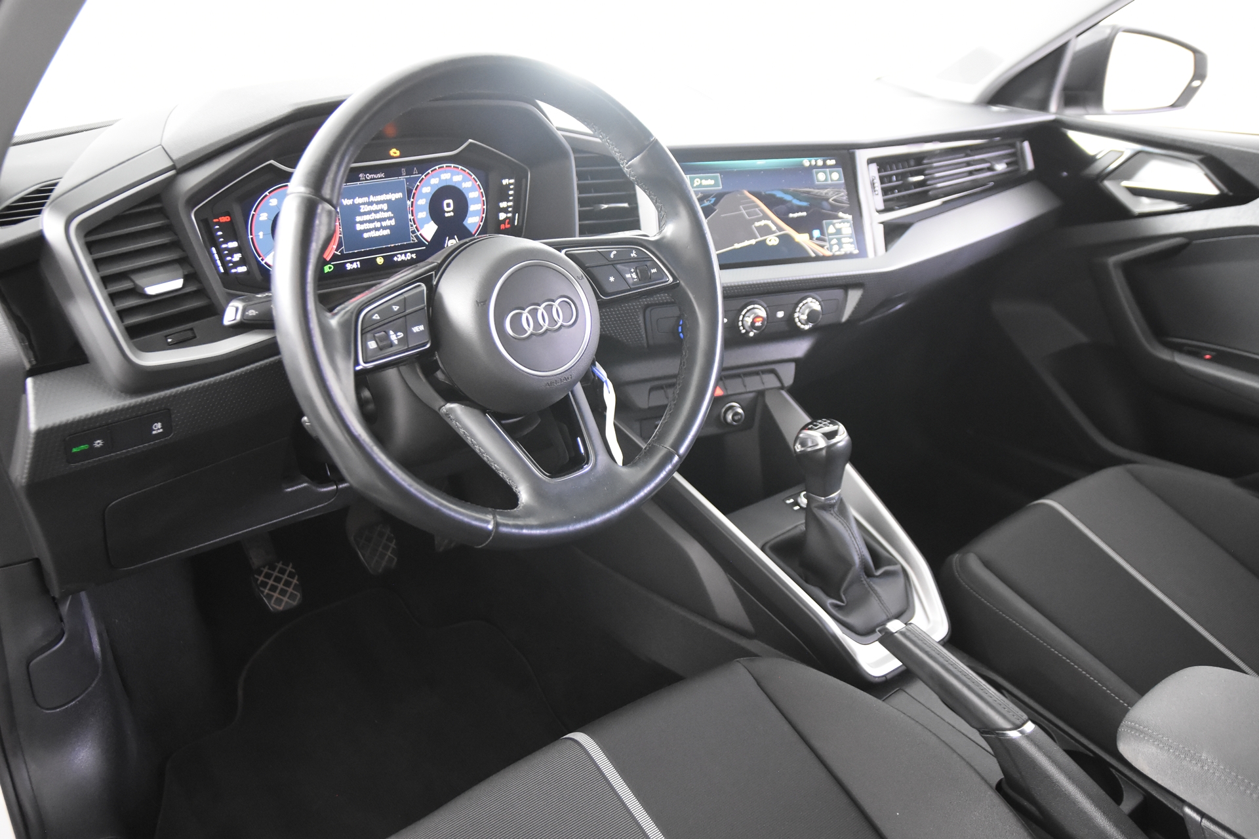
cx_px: 630
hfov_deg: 61.9
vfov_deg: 43.6
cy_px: 420
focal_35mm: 30
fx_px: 1049
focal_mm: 20
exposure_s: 1/30
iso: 3600
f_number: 2.8
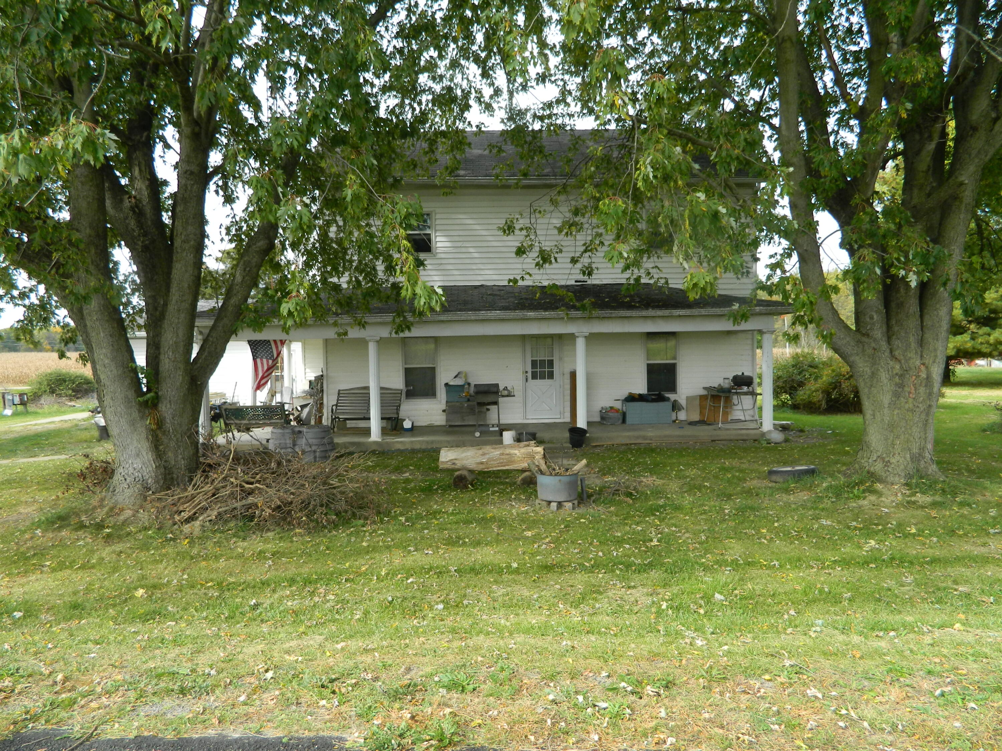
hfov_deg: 69.4
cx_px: 501
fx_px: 724
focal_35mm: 25
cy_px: 376
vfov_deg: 54.9
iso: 80
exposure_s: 1/400
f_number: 3.1
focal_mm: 4.5
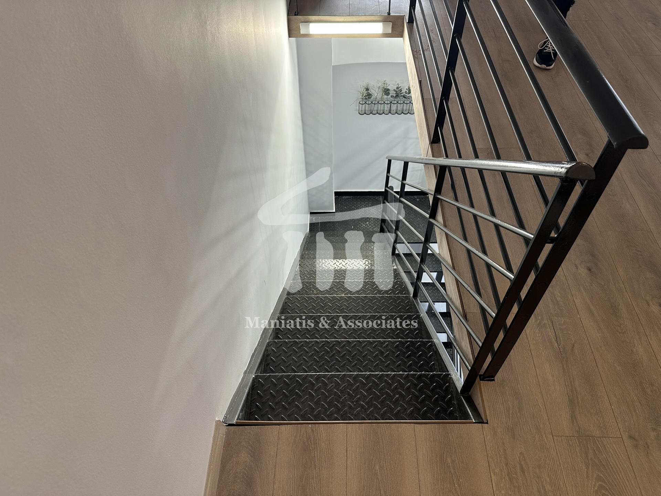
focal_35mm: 24
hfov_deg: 71.6
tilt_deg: -51.1
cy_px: 248
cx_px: 330
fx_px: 458
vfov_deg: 56.8
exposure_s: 1/50
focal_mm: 6.86
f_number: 1.78
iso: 125
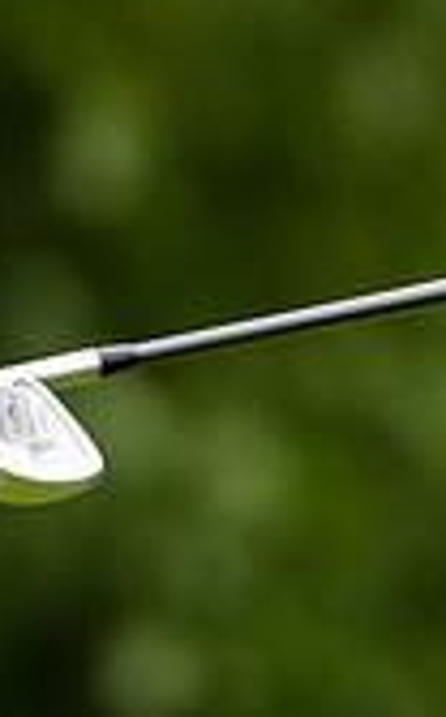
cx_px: 1154
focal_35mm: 1063
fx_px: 20727
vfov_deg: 2.0
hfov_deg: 1.2
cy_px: 234
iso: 1600
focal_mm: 200
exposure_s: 1/1000
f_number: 4
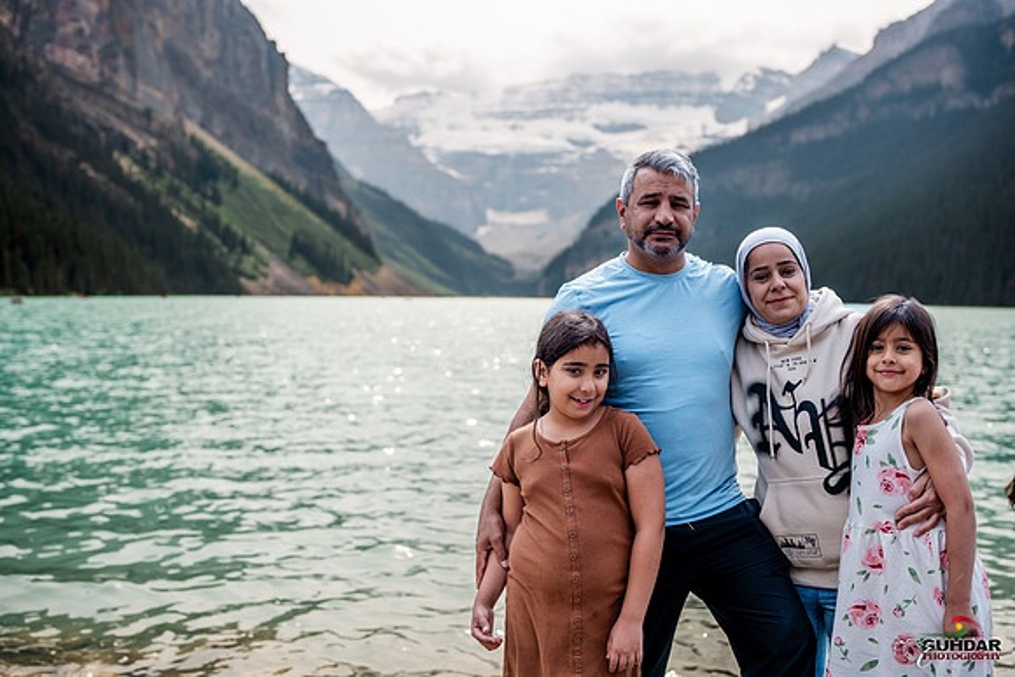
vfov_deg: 37.9
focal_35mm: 35
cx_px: 508
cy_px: 338
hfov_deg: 54.4
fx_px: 987
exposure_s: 1/5000
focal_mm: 35
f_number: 2.5
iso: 200
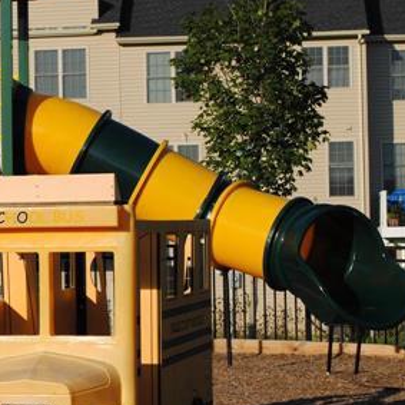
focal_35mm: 130
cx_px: -70
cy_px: 195
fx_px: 1721
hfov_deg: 13.1
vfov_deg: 13.4
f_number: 10
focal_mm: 40
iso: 100
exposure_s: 1/400
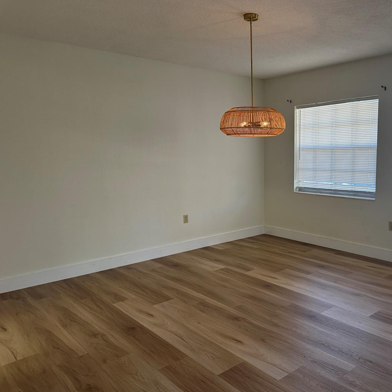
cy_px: 194
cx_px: 262
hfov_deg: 54.5
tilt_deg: -6.4
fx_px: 372
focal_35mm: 29
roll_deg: +0.4
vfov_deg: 55.6
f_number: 1.78
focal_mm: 6.86
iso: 125
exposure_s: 1/120
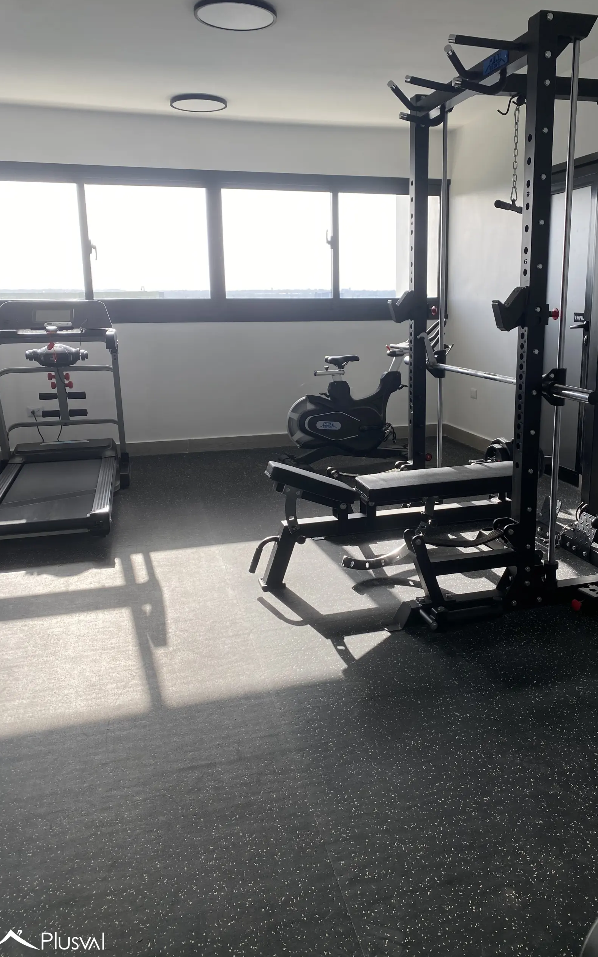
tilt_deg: -11.7
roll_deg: +0.3
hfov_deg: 44.4
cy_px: 472
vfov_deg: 66.5
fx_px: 730
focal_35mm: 28
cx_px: 352
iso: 32
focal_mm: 4.25
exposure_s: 1/291
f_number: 1.8
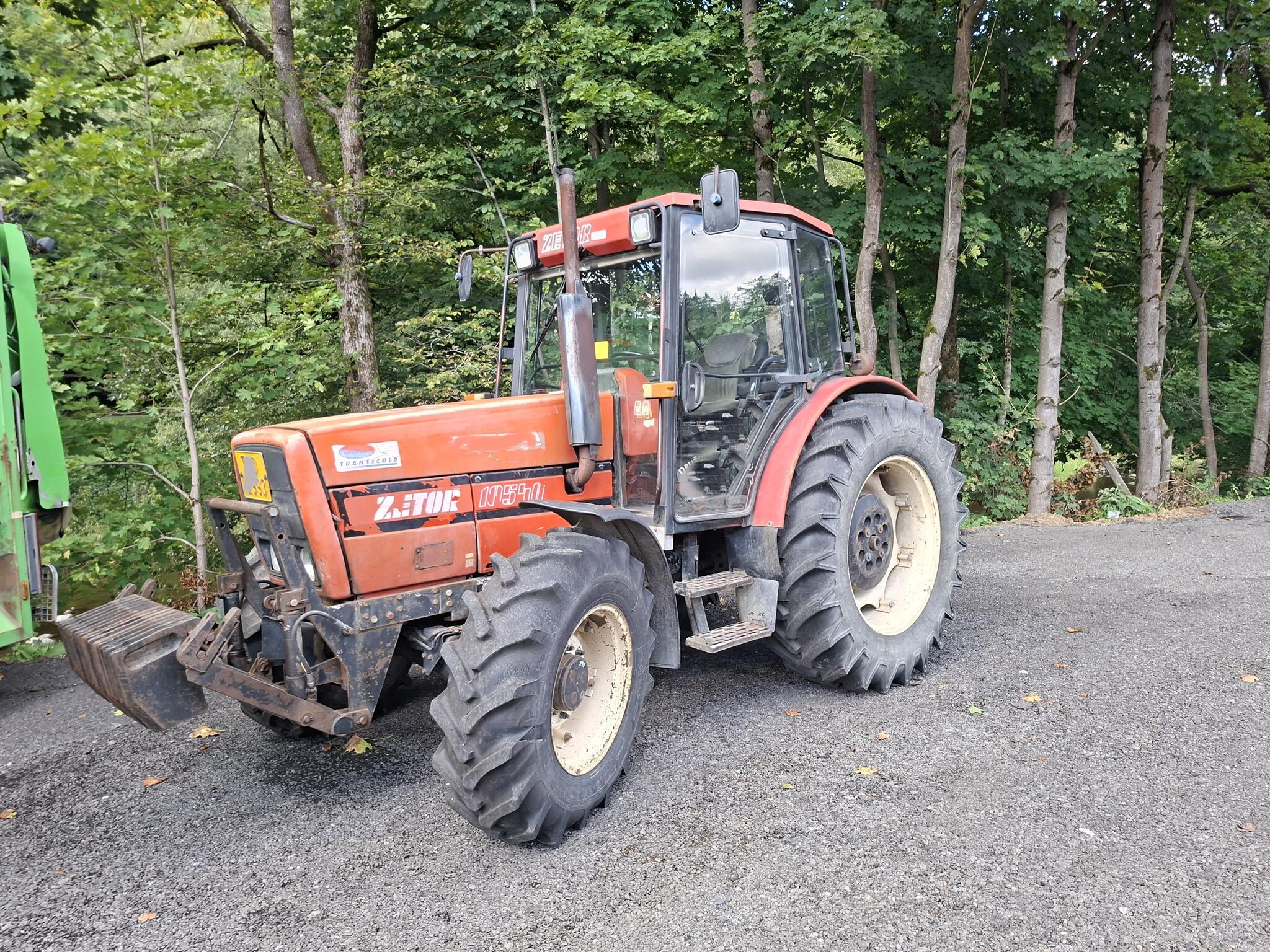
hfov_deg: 73.9
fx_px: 844
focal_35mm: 23
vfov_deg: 58.9
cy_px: 476
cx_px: 635
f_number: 1.8
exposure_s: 1/132
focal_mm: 5.54
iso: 50
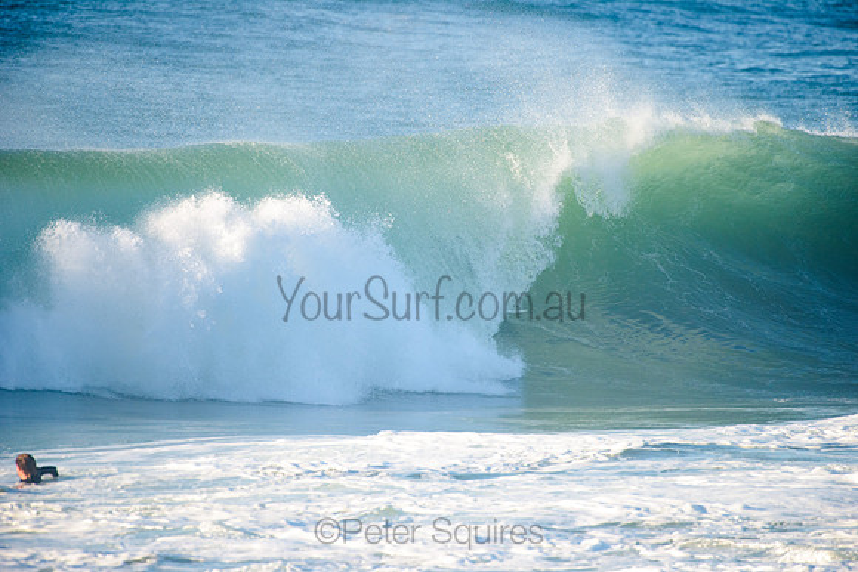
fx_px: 11921
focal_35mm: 500
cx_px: 429
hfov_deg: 4.1
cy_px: 286
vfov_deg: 2.8
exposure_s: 1/1600
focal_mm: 500
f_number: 5.6
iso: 360
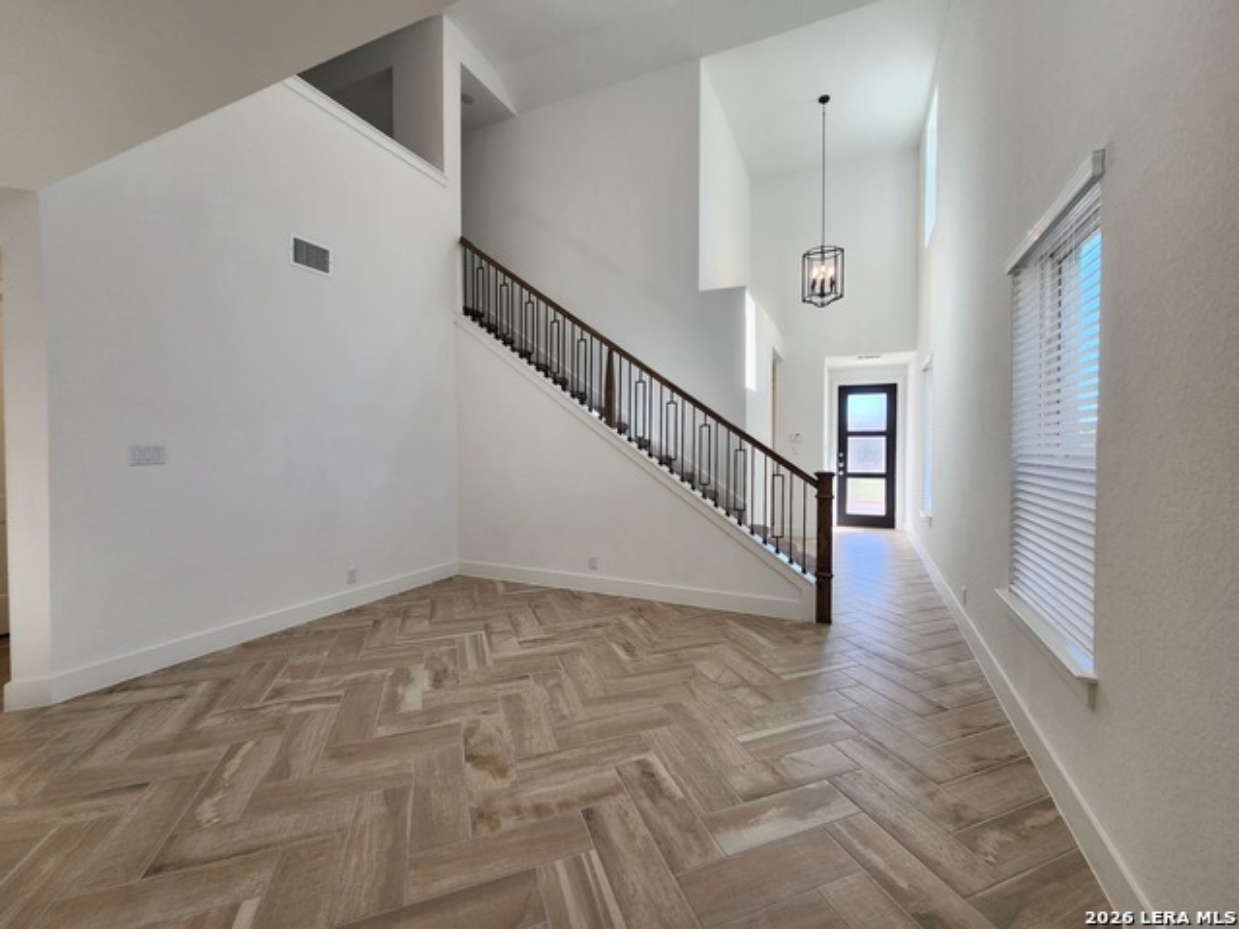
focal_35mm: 13
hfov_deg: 106.2
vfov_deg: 89.9
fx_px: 465
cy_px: 464
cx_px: 620
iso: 64
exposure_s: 1/120
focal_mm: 2.2
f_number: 2.2
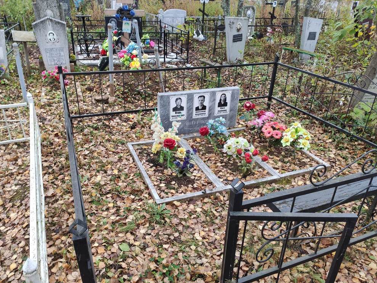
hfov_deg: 65.3
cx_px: 189
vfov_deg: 51.4
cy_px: 146
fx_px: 294
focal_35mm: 27
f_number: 1.75
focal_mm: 4.77
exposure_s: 1/100
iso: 196
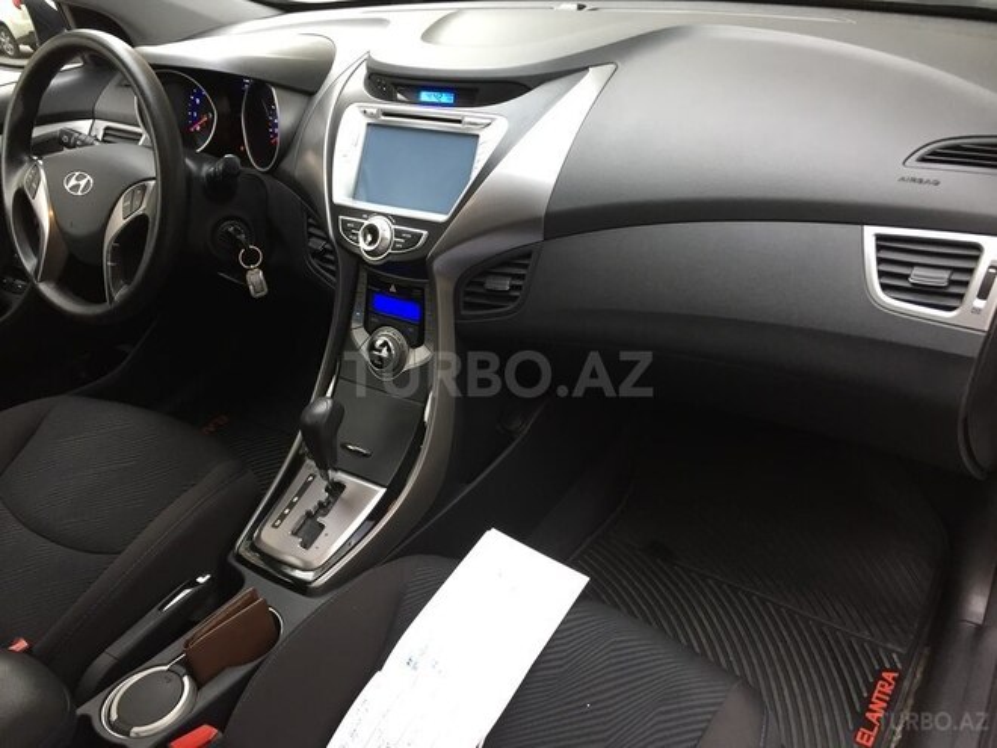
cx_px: 498
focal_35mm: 29
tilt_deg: -29.2
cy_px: 374
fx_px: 835
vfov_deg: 48.2
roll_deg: +4.3
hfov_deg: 61.7
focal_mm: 4.15
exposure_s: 1/33
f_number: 2.2
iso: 100
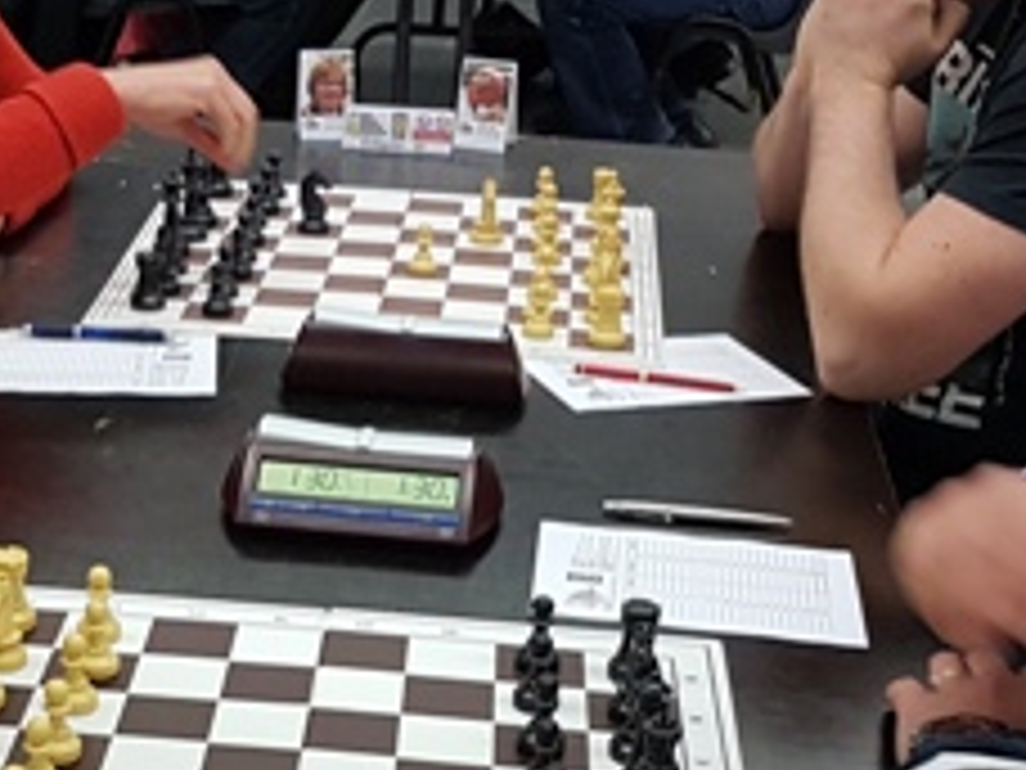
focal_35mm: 76
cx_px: 313
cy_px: 653
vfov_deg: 19.1
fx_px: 2253
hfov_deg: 25.5
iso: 125
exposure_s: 1/50
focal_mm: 4.2
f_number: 1.7
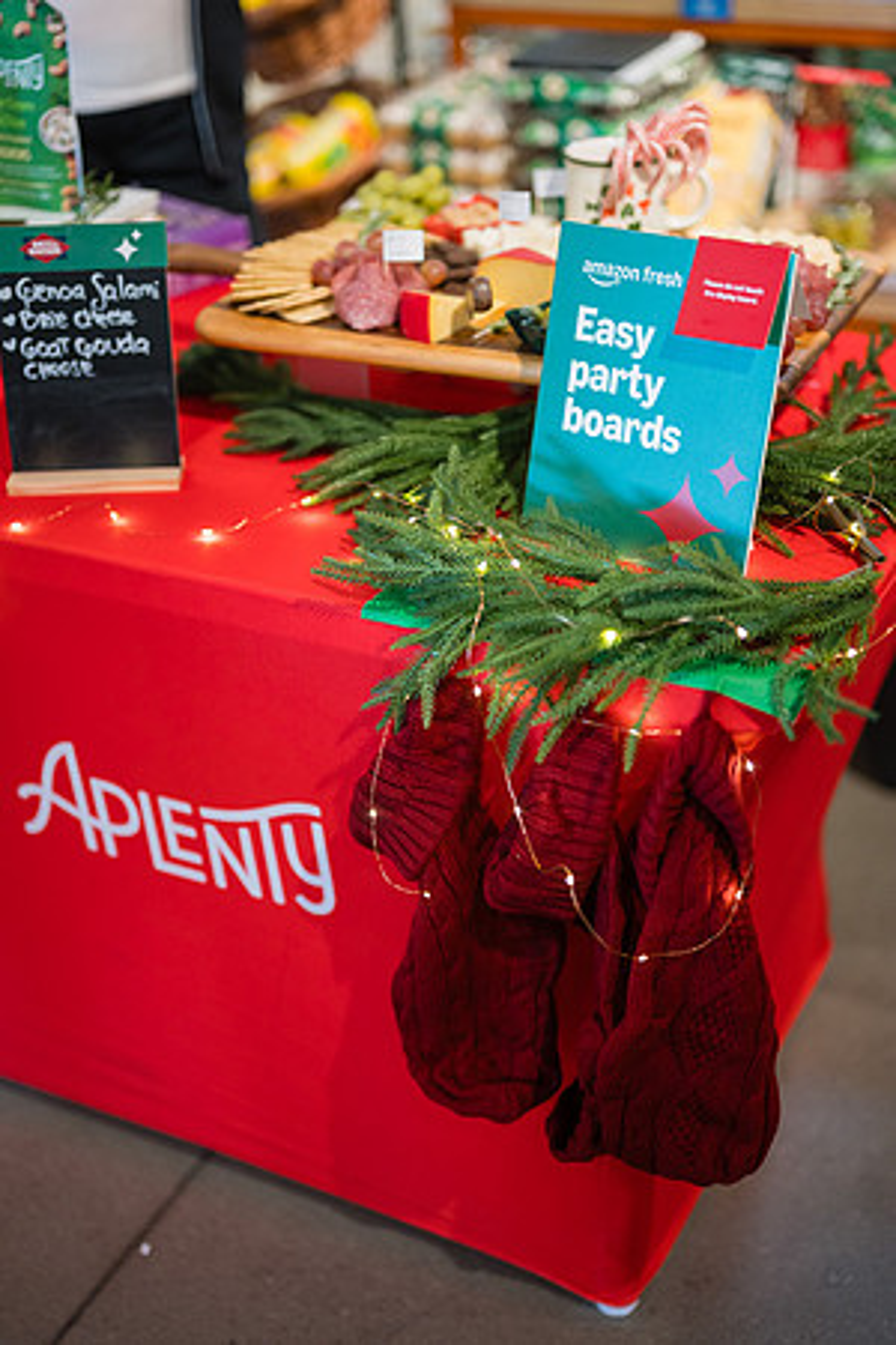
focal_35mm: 50
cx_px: 448
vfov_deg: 39.6
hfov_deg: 27.0
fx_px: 1867
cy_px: 672
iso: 800
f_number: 1.2
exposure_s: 1/640
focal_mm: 50
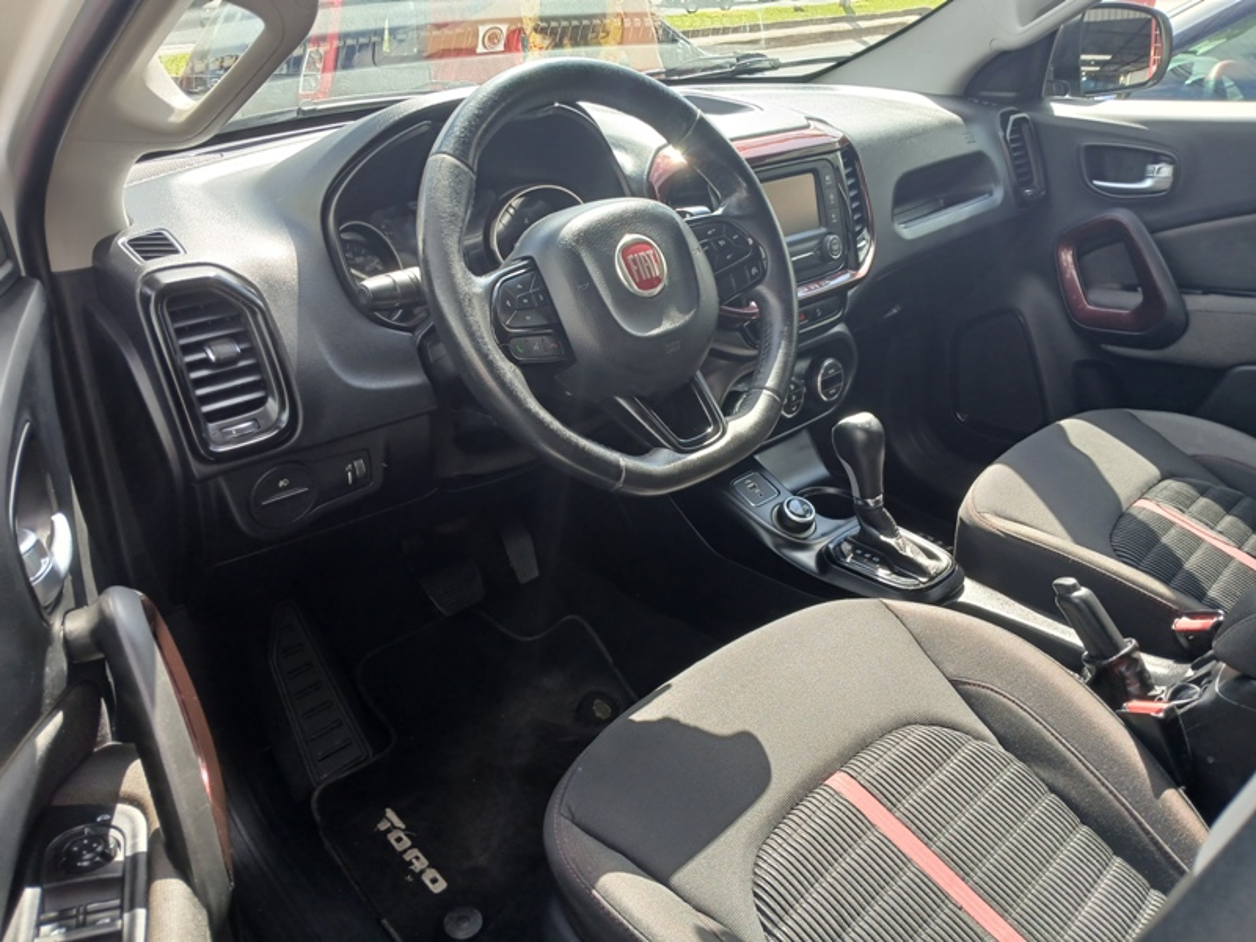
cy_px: 471
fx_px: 943
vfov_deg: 53.1
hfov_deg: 67.3
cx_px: 628
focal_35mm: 26
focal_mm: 3.98
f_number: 1.8
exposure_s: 1/60
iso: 32
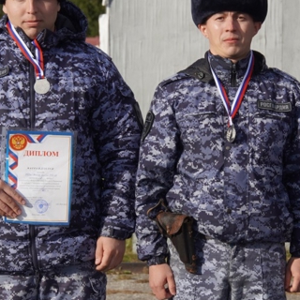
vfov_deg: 9.8
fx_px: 1755
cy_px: 146
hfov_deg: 9.8
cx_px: 211
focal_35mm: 179
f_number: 6.3
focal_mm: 60
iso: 100
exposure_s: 1/400
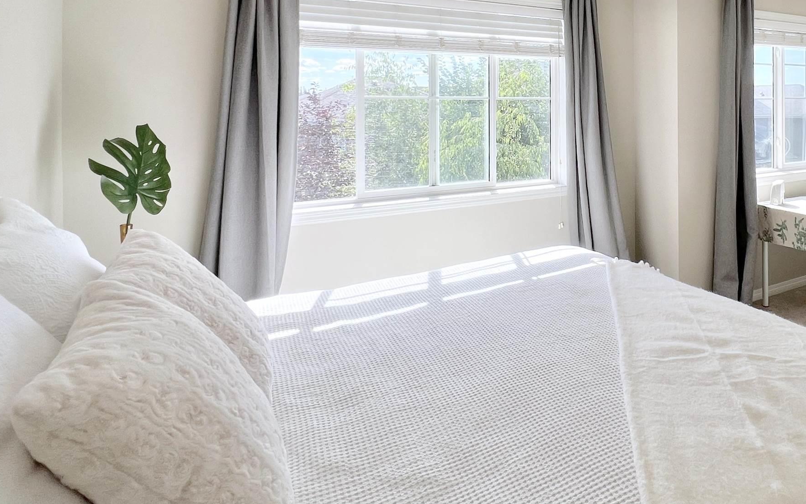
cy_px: 91
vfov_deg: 47.8
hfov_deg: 69.9
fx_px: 527
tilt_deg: +0.3
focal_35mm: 24
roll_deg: -0.6
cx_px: 603
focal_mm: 1.57
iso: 32
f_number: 1.8
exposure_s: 1/497
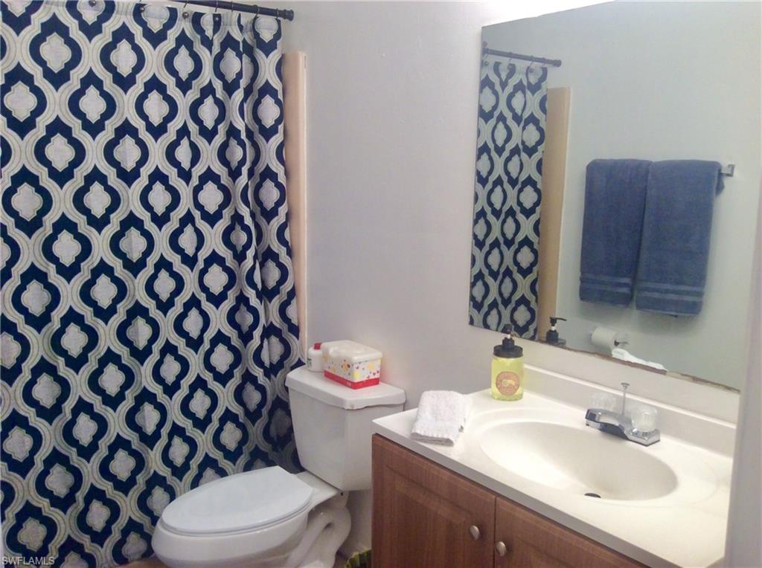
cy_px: 284
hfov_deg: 56.9
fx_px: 703
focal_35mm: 32
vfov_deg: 44.0
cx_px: 381
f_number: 2.4
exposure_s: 1/60
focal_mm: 3.3
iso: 50
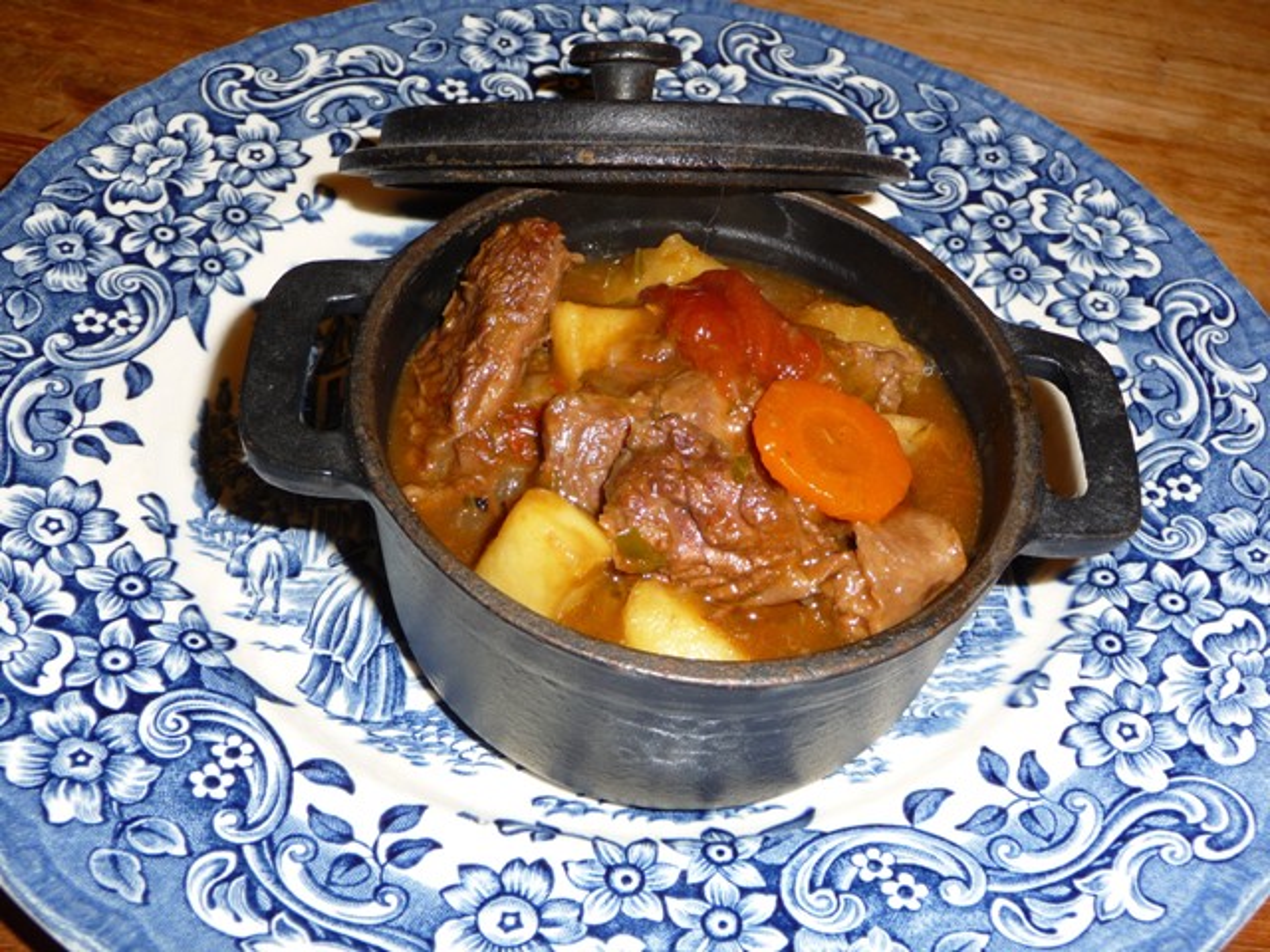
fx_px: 1468
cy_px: 476
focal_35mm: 40
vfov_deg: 36.0
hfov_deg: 46.8
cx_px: 635
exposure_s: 1/30
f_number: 3.9
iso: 100
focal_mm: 6.7
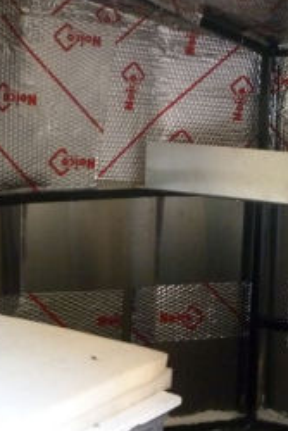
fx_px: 875
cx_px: 252
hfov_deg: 18.4
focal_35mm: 73
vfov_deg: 27.6
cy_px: 162
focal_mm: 6.9
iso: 500
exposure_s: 1/15
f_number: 3.7
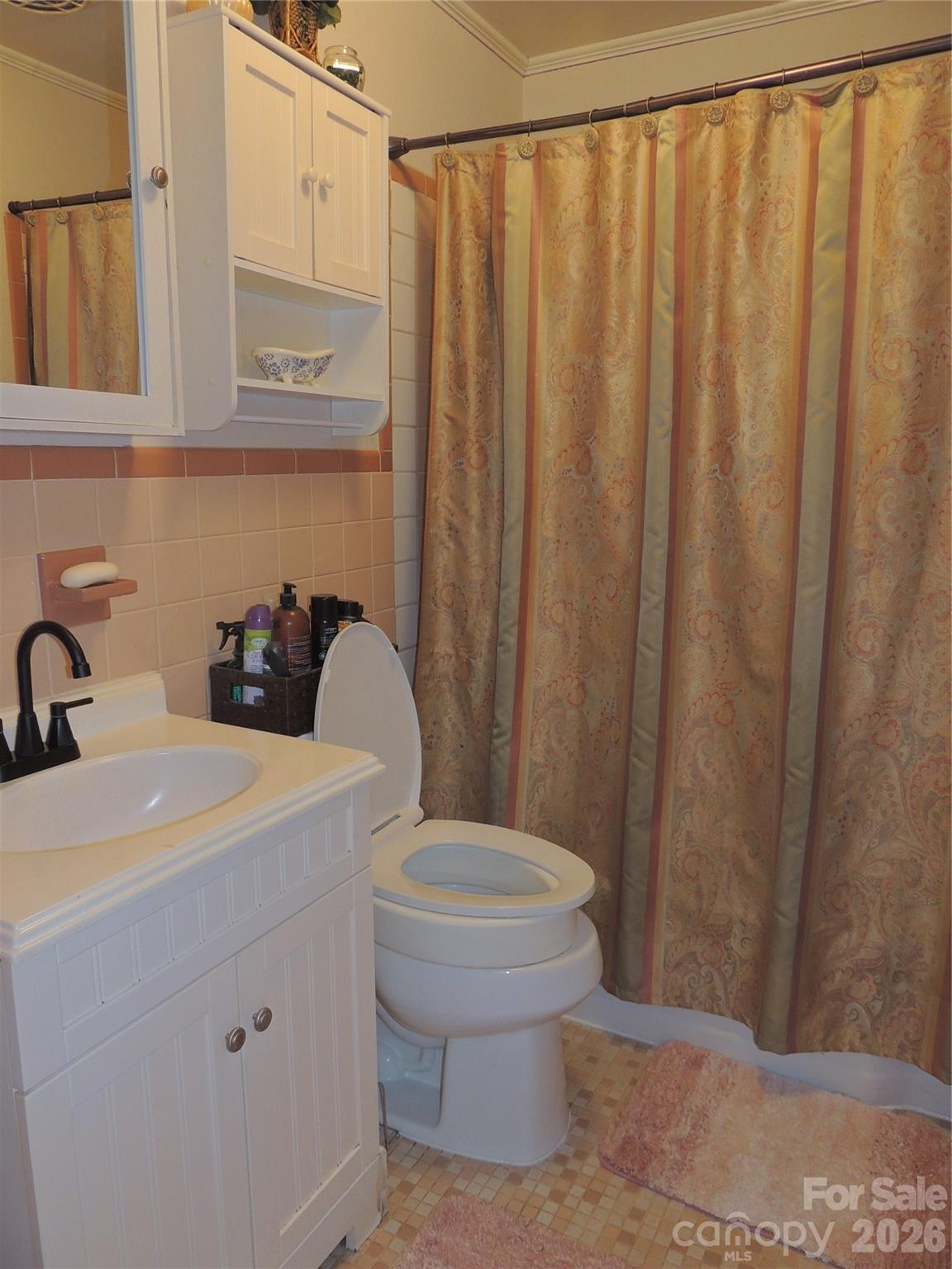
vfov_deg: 71.6
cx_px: 476
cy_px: 634
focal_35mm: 24
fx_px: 880
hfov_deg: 56.8
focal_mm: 4.3
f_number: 3
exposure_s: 1/30
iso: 200
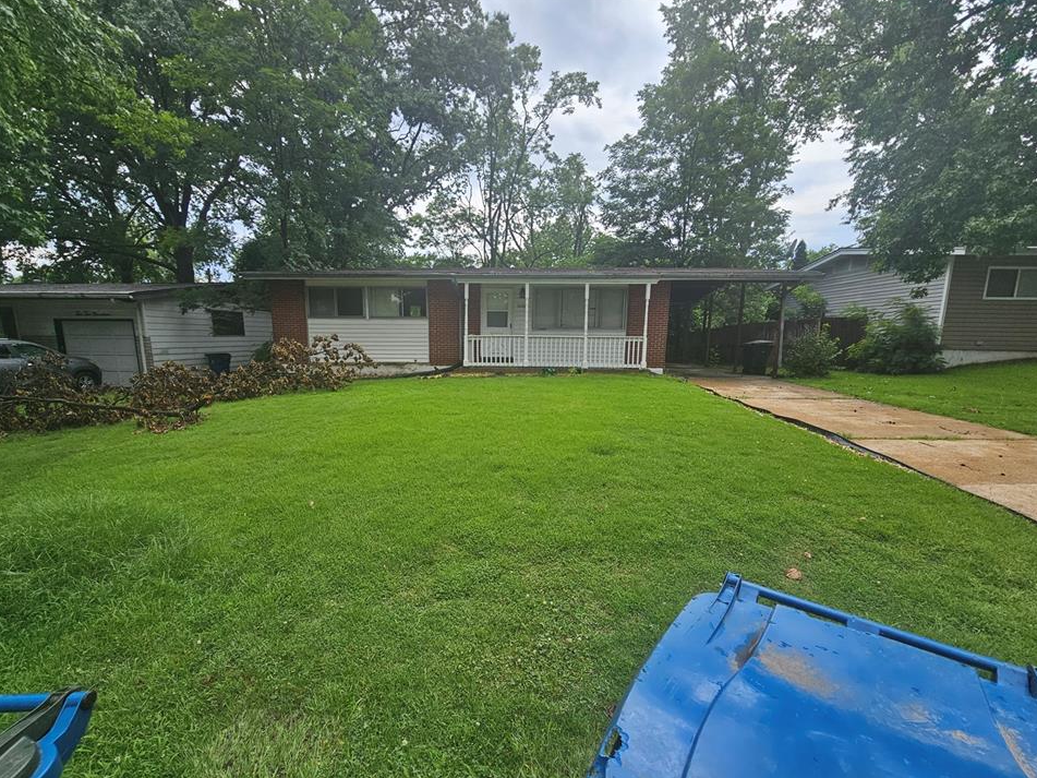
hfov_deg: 102.0
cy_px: 412
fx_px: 419
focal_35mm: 14
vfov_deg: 85.6
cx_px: 499
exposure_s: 1/965
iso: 50
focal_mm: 2.2
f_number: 2.2
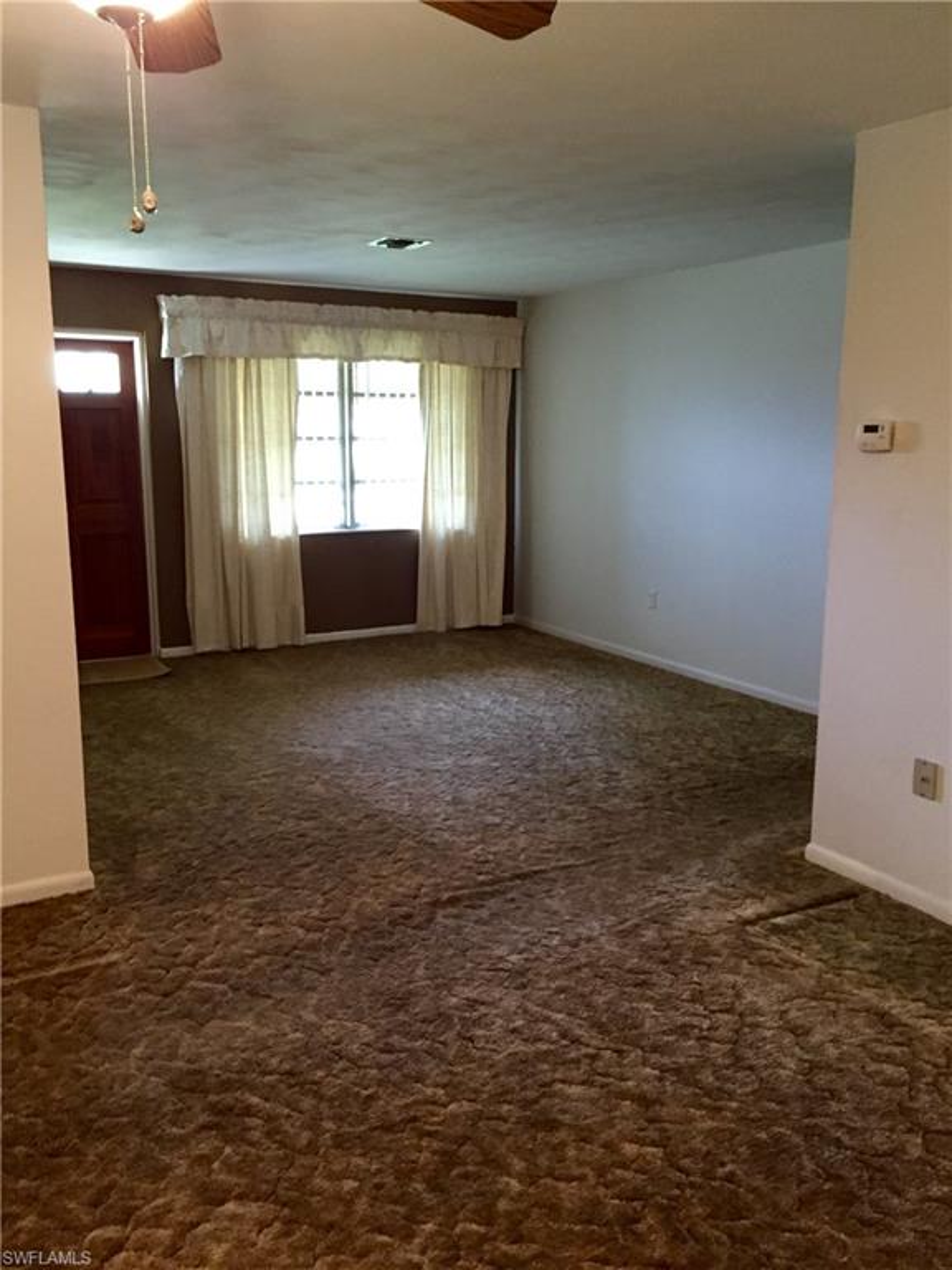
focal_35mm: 29
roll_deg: +0.7
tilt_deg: -10.6
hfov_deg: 48.2
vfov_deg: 61.7
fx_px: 1063
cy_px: 635
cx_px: 476
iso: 250
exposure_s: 1/20
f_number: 2.2
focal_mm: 4.15
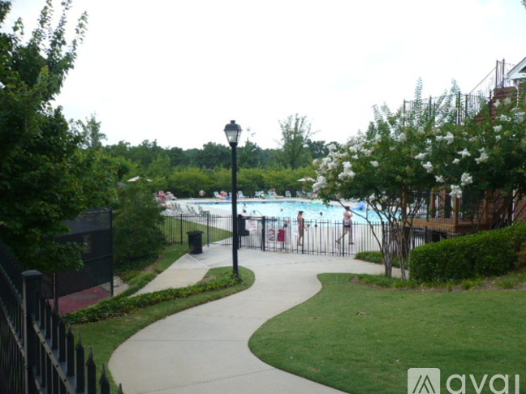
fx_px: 547
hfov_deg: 51.4
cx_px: 268
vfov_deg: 39.7
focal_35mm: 36
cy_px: 198
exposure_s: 1/500
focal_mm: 5.8
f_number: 2.8
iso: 100
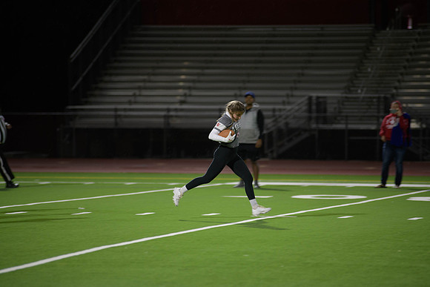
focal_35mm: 200
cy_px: 144
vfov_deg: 6.9
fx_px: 2389
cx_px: 215
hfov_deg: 10.3
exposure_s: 1/200
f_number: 2.8
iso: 900
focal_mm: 200
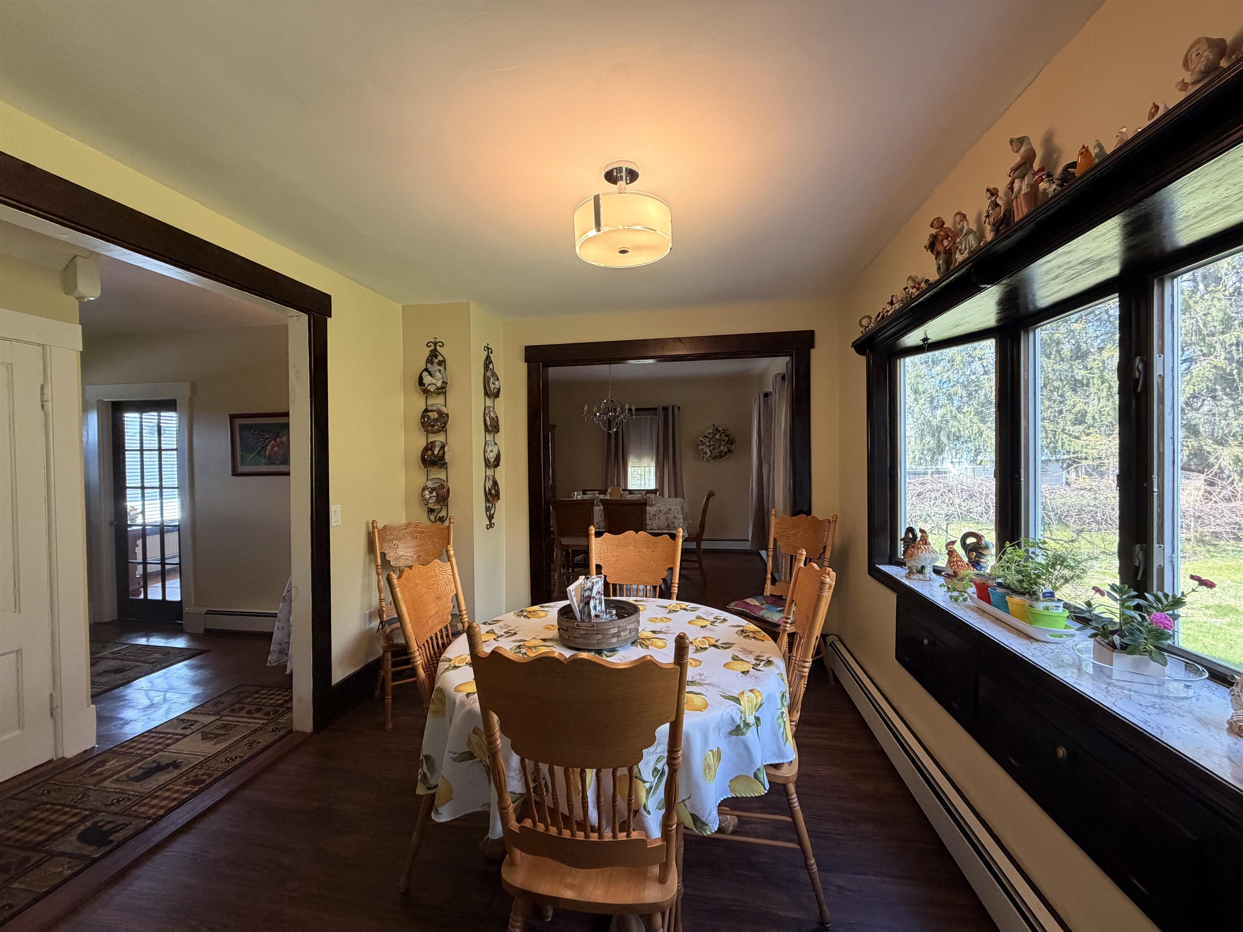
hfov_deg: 102.1
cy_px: 466
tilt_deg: -1.2
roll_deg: +0.6
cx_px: 622
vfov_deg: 85.7
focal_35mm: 14
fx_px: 503
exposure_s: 1/120
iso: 250
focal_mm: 2.22
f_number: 2.2
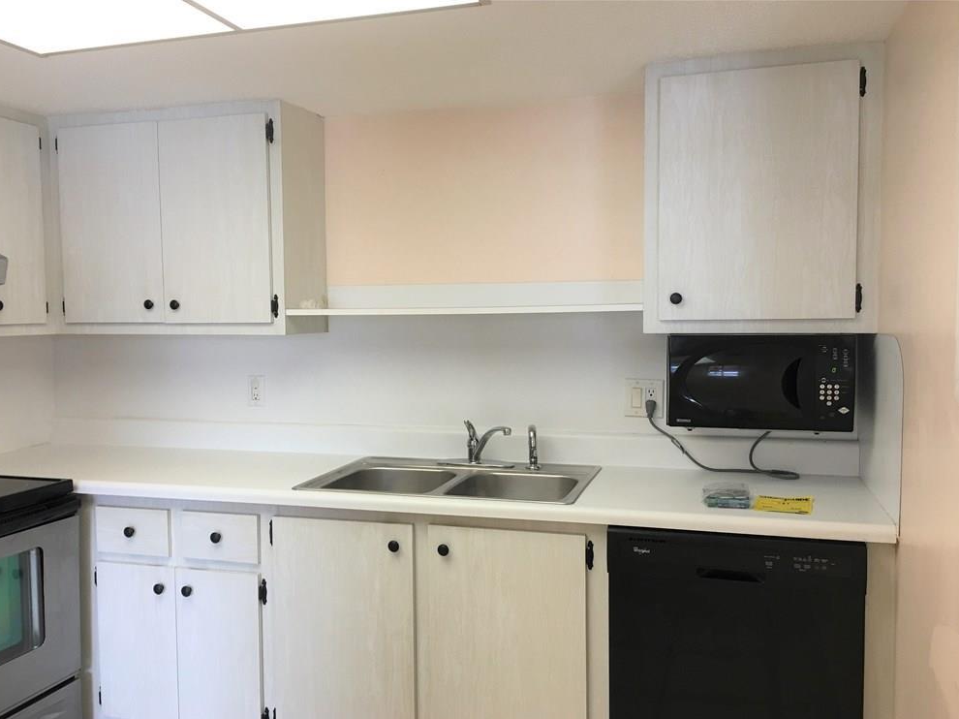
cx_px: 470
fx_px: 831
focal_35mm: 30
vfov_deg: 46.8
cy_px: 371
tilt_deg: -2.8
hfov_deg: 60.0
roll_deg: +0.9
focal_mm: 4.15
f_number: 2.2
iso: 25
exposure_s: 1/15
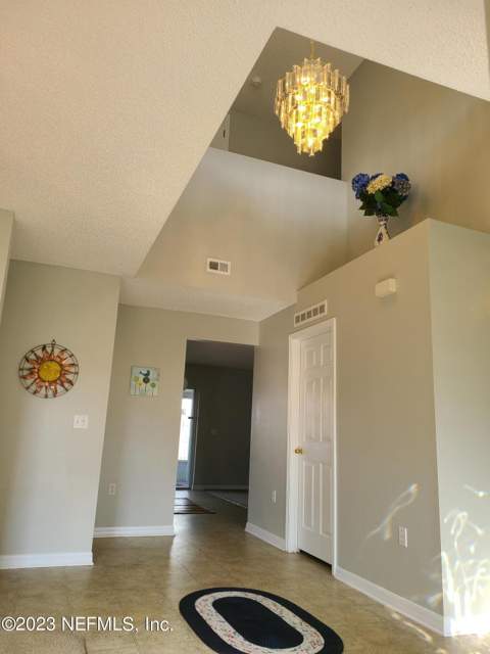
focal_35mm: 26
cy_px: 327
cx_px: 245
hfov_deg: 53.1
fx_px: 491
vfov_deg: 67.3
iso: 40
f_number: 1.8
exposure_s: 1/120
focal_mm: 5.4
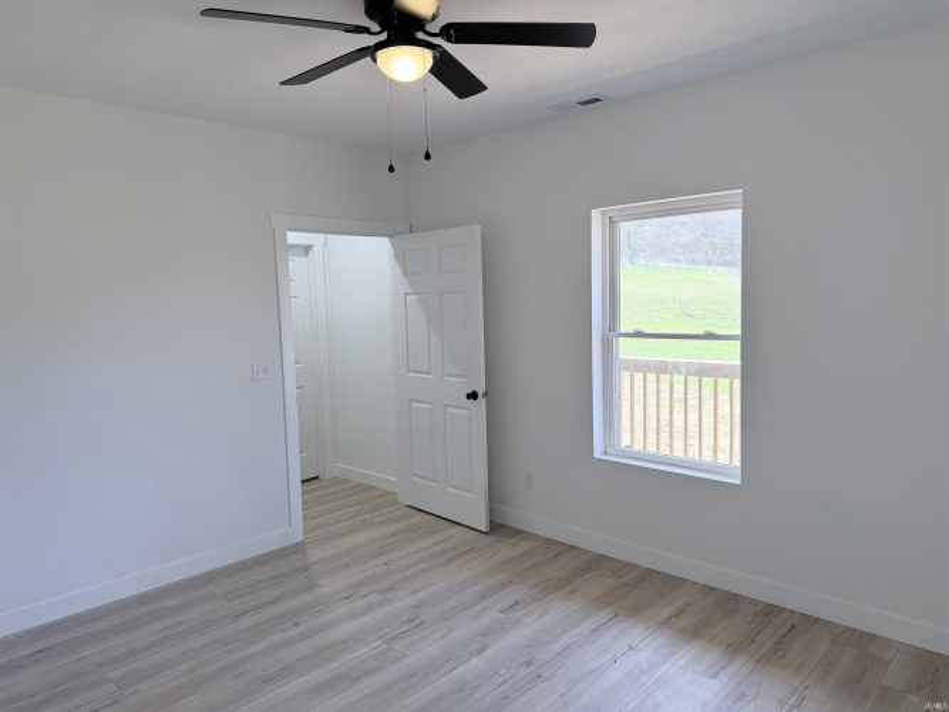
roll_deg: +2.4
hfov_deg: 71.6
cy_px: 356
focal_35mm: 24
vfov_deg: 56.8
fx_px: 658
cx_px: 474
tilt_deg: -4.8
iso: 100
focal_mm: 6.76
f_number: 1.78
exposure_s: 1/127
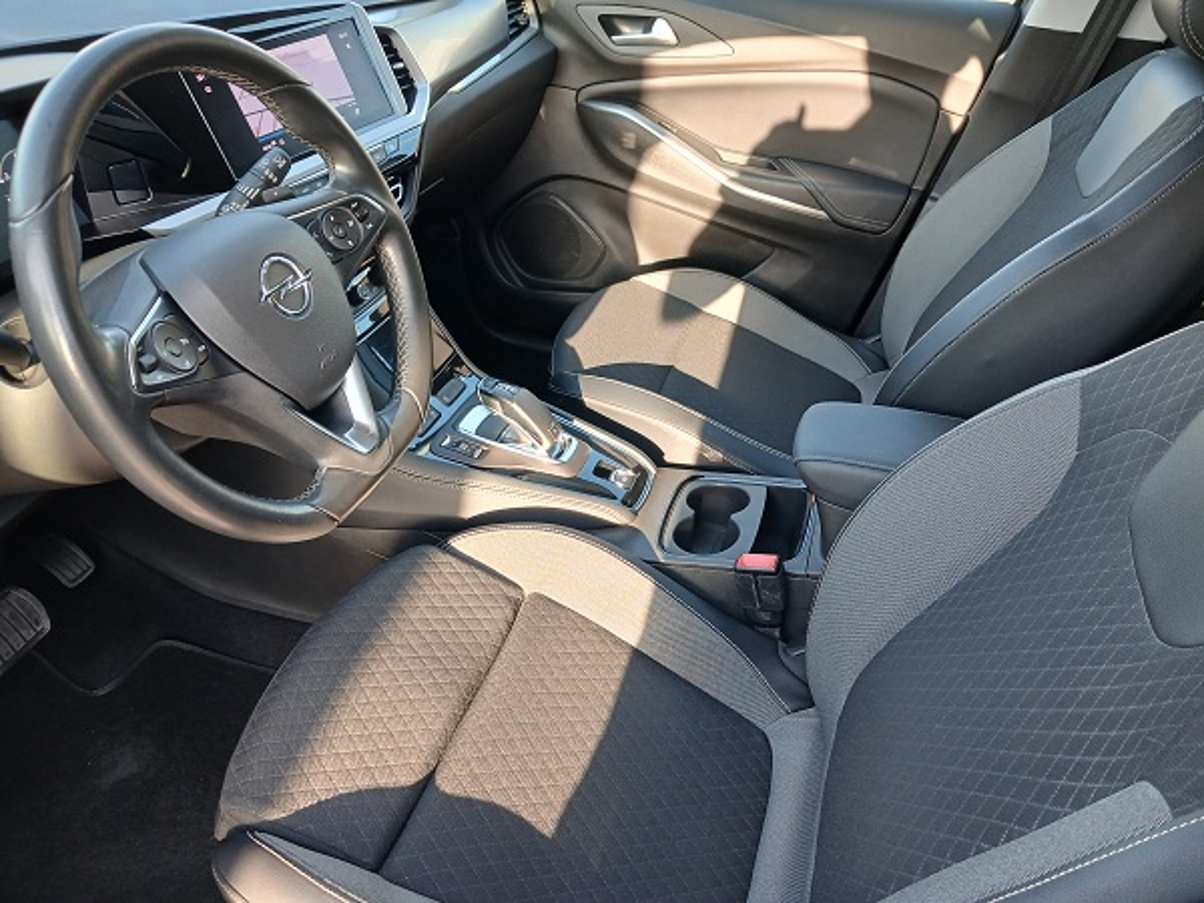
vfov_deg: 51.4
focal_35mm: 27
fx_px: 939
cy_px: 452
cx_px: 602
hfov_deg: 65.3
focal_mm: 3.98
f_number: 1.8
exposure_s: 1/50
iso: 64
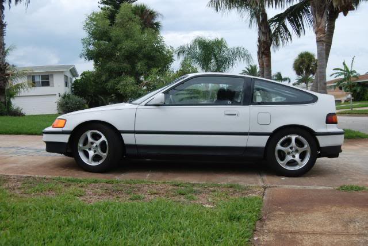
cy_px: 123
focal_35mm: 39
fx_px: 399
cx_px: 184
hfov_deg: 49.5
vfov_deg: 34.3
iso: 100
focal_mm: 26
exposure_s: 1/160
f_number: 6.3
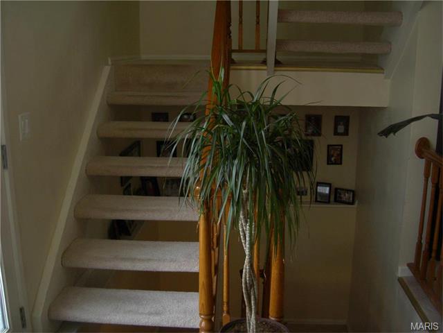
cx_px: 222
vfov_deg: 36.8
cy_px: 166
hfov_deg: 47.9
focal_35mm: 39
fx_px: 499
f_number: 2.8
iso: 100
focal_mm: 8
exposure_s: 1/59.5
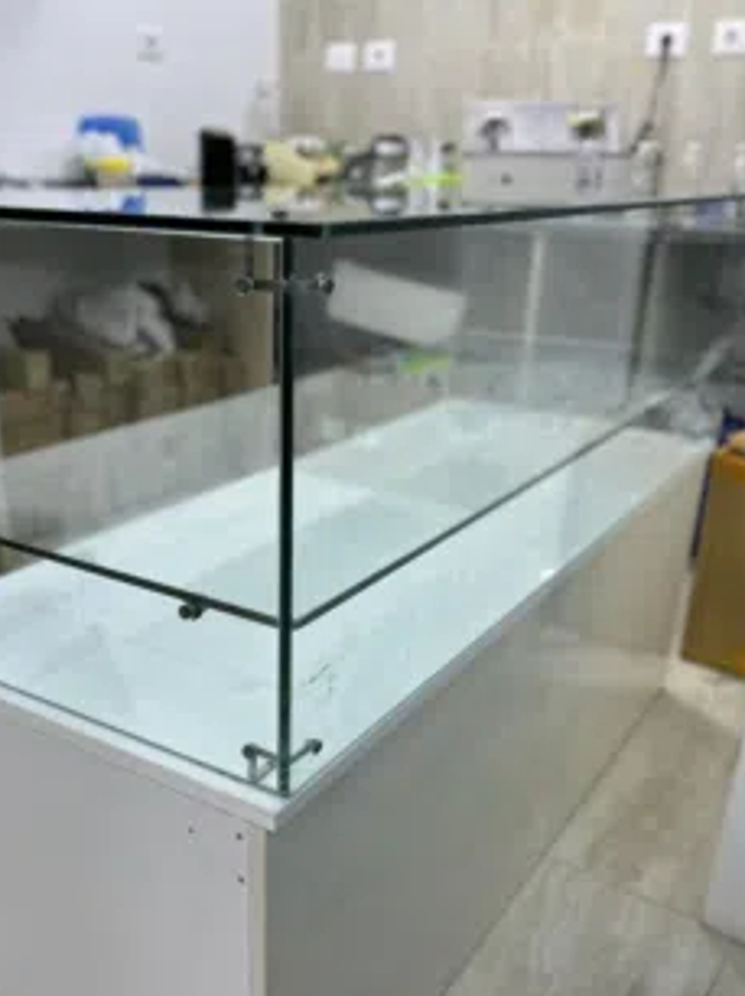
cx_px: 312
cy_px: 622
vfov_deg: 53.4
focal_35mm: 34
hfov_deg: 41.6
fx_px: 977
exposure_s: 1/105
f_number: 1.5
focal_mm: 5.7
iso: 64
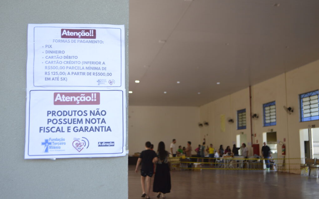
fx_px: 348
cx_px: 160
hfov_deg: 49.3
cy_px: 100
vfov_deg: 32.0
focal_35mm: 40
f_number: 4.2
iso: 360
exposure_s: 1/125
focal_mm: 26
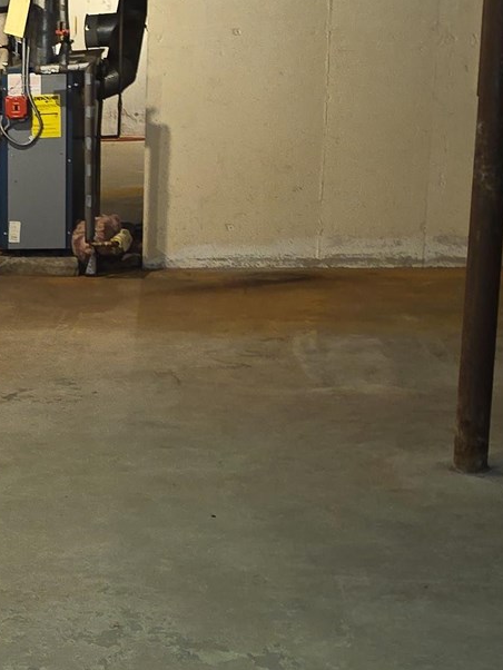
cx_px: -247
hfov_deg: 15.5
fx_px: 1704
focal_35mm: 88
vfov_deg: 22.2
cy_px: 441
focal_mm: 6.5
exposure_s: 1/12
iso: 100
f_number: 1.4
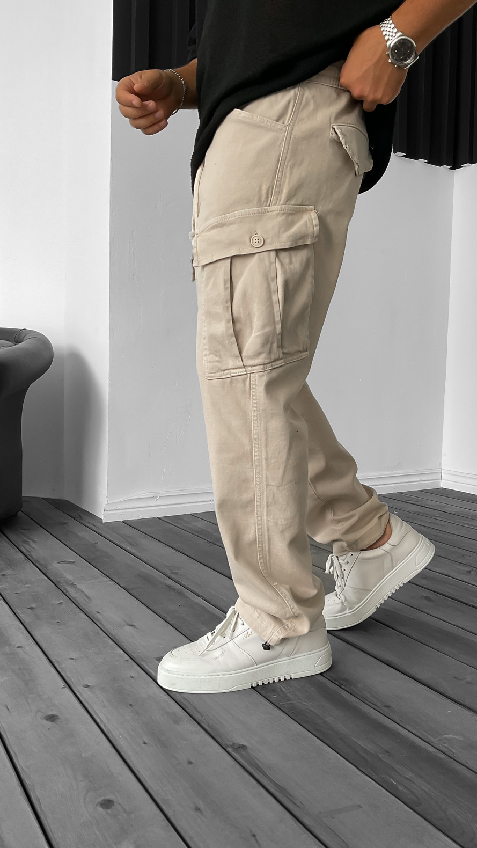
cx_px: 315
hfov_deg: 36.3
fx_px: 719
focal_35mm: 32
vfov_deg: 61.0
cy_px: 426
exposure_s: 1/120
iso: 32
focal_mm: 3
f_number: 1.8
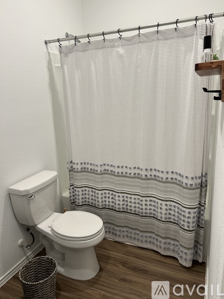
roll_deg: +2.9
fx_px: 224
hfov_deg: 53.0
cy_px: 150
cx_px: 112
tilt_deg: -14.4
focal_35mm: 26
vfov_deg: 67.3
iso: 125
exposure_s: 1/120
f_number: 1.5
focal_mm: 5.7
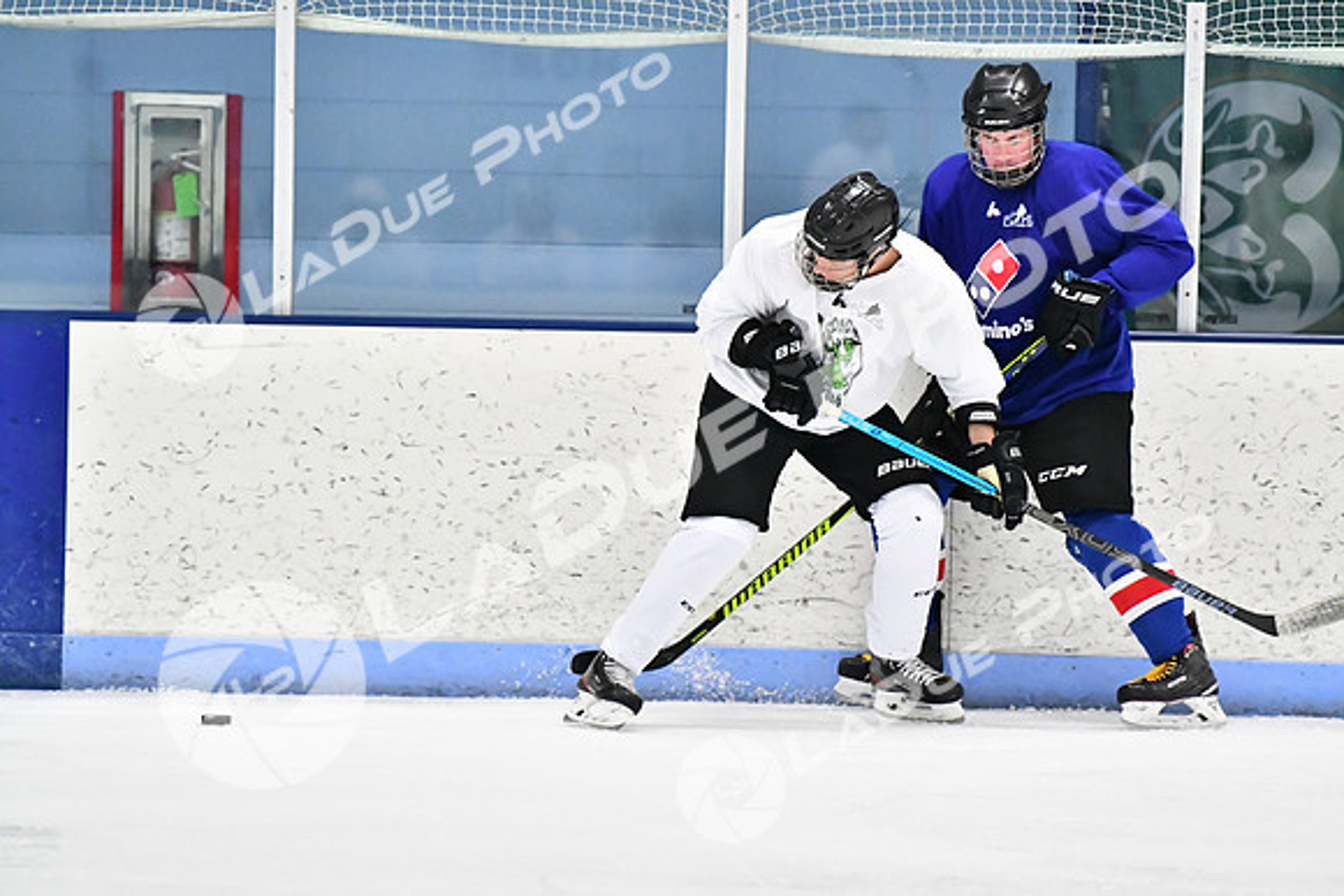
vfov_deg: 5.2
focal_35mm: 262
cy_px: 448
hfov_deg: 7.8
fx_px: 9802
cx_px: 672
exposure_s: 1/1250
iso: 6400
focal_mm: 175
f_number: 3.2
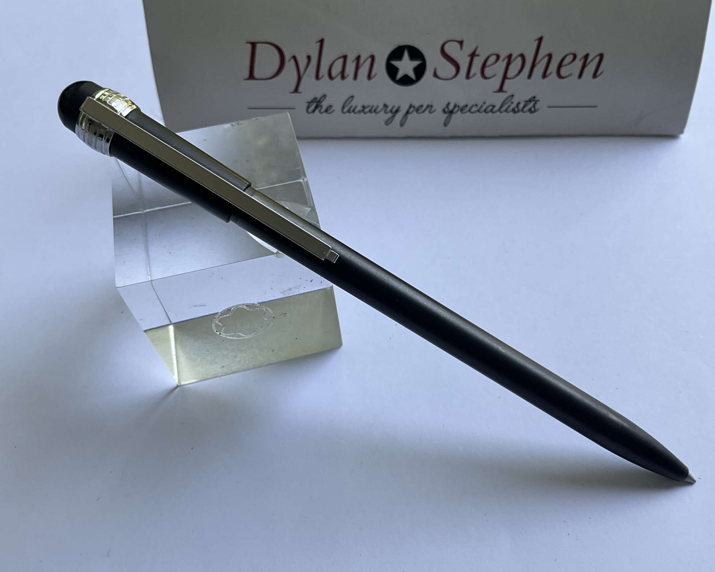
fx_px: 656
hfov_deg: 57.1
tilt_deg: -56.2
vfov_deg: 47.1
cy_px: 293
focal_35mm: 31
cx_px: 377
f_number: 1.8
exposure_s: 1/122
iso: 20
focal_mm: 3
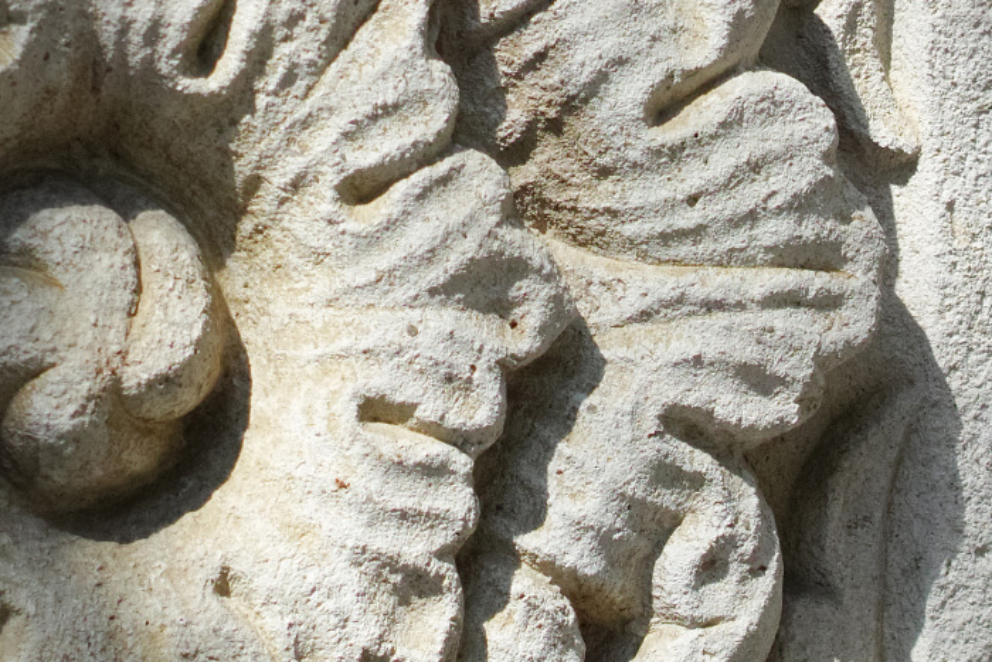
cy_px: 331
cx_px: 496
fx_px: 1240
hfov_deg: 43.6
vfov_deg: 29.9
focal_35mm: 45
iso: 100
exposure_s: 1/250
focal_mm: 30
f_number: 2.8
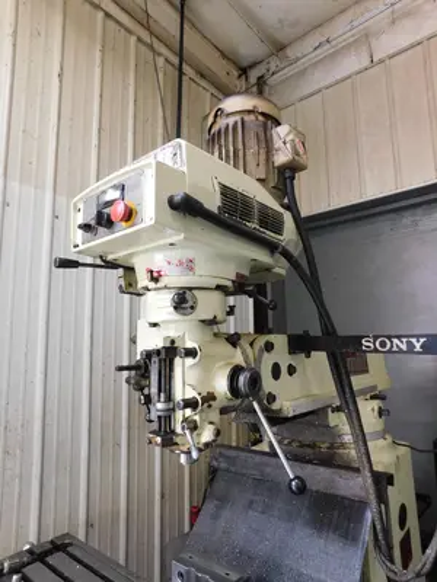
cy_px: 291
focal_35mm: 23
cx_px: 218
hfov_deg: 58.9
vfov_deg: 73.9
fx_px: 387
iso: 320
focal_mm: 4
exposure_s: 1/30
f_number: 3
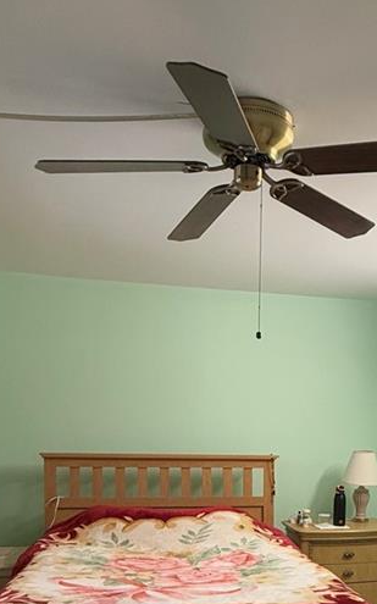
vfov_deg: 50.3
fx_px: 592
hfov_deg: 34.6
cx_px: 282
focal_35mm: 36
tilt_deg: -6.9
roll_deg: -1.6
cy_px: 495
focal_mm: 2.22
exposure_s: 1/120
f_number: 2.2
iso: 250
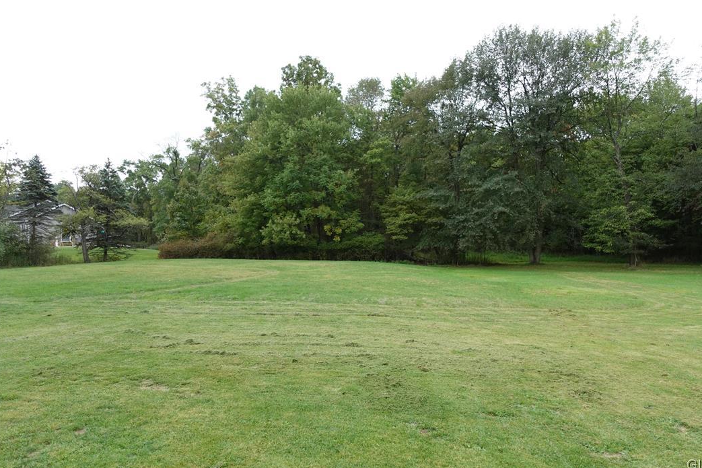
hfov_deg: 71.5
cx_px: 362
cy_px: 235
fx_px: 487
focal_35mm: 25
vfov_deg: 51.3
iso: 400
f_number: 1.8
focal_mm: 9.4
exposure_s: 1/1000
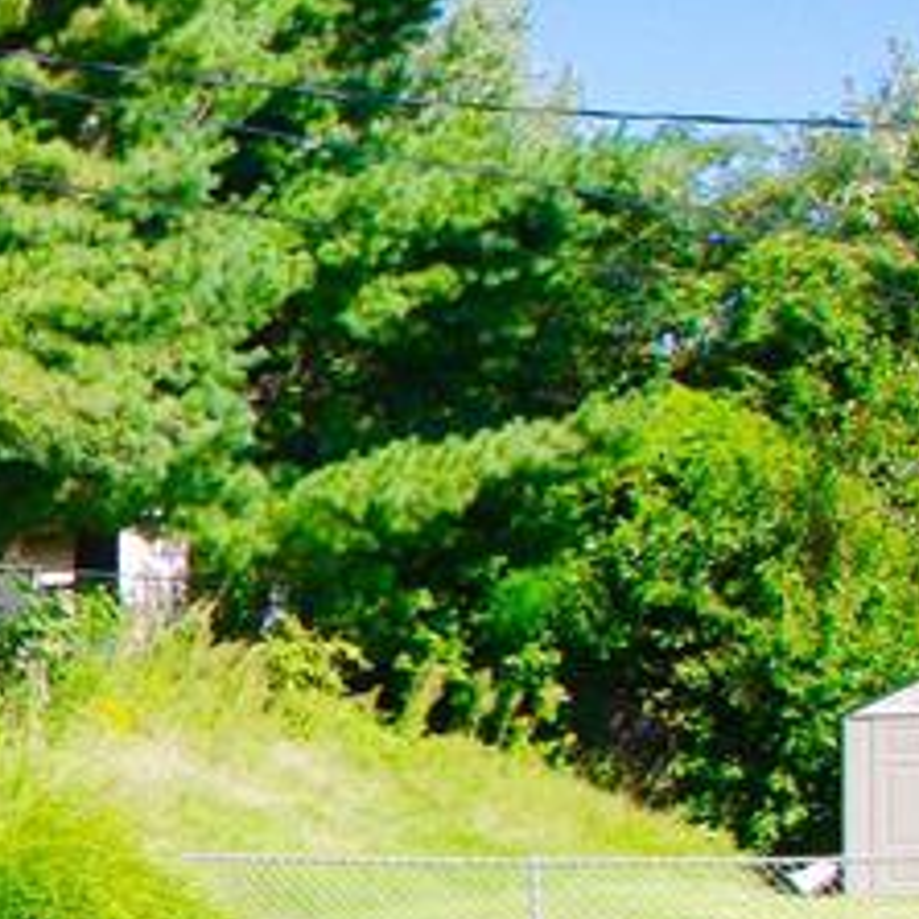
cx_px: -940
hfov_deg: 13.3
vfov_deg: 15.2
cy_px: 948
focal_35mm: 112
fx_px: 3364
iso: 800
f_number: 11
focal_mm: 18
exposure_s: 1/400
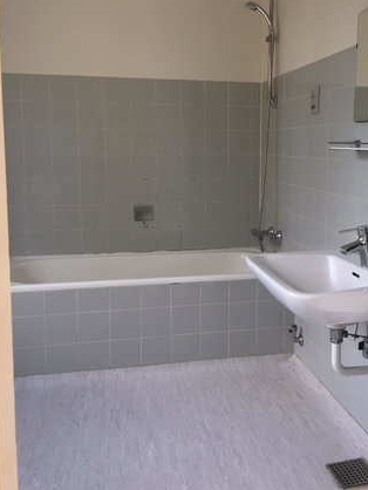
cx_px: 231
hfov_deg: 38.4
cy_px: 206
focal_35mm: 37
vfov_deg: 49.9
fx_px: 524
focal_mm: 4.15
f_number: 2.2
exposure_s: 1/33
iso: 50
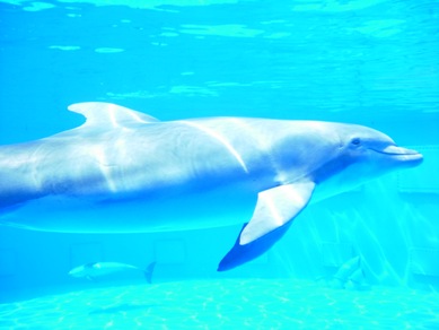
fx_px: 482
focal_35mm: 38
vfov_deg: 37.7
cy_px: 165
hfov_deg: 49.0
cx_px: 220
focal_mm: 7.8
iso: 64
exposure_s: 1/264
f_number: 2.8
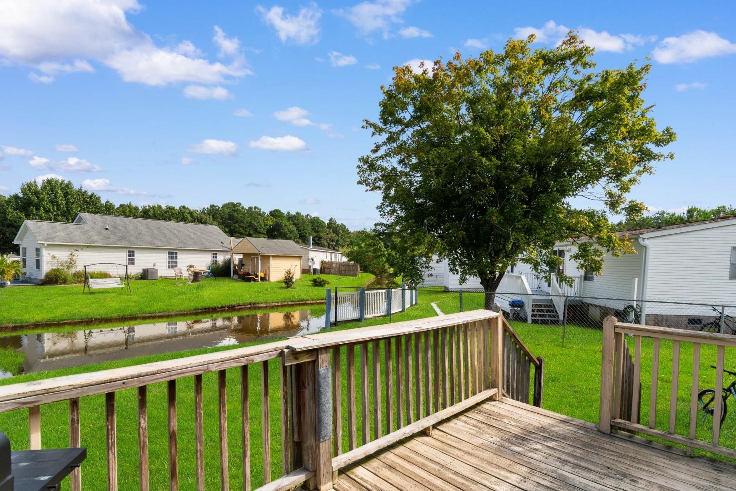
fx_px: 348
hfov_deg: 93.3
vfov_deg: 70.4
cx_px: 368
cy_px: 246
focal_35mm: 17
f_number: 7.1
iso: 100
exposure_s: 1/200
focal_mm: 11.5
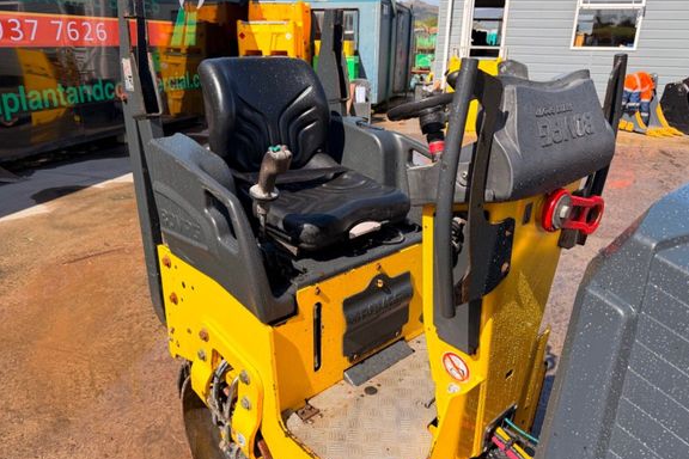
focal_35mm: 26
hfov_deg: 69.4
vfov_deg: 49.6
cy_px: 228
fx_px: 498
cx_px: 339
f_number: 1.78
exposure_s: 1/3425
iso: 100
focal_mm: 6.76
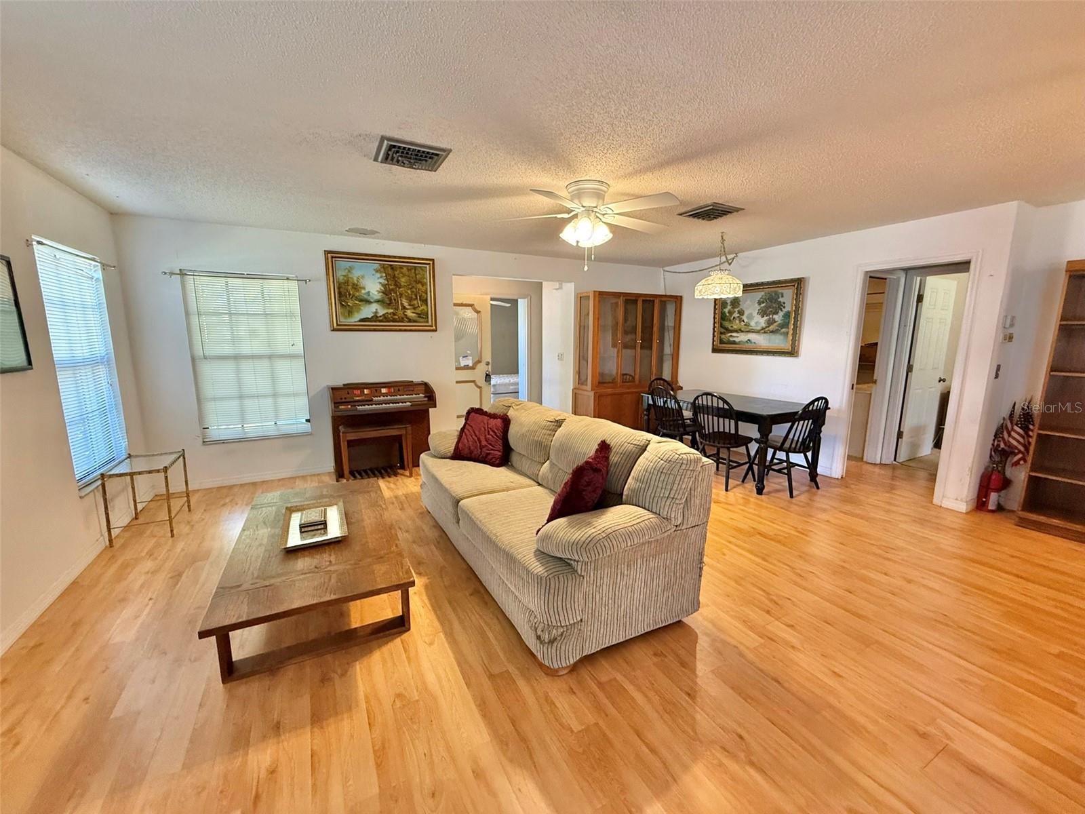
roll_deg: -0.2
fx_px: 439
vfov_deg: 85.7
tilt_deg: -9.6
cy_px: 407
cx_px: 542
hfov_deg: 102.1
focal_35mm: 14
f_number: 2.2
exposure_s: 1/60
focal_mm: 2.22
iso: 400
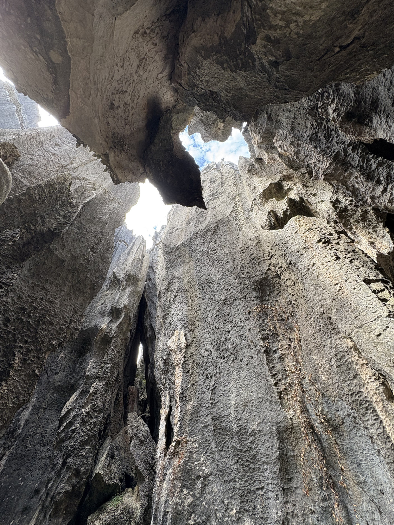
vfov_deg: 98.2
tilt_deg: +51.7
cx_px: 191
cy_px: 257
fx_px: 228
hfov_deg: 81.7
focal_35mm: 15
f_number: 2.2
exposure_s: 1/99
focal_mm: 2.22
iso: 40
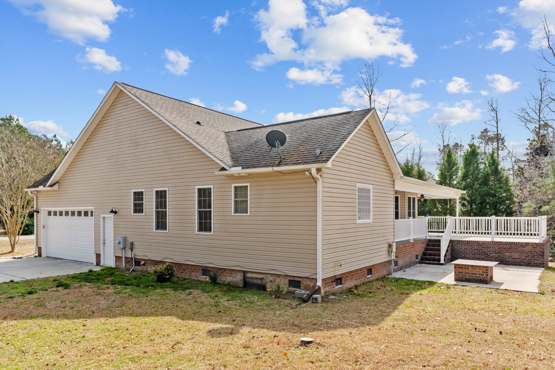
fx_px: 370
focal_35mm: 24
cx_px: 278
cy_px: 185
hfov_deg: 73.7
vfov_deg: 53.1
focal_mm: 24
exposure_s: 1/250
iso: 125
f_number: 8
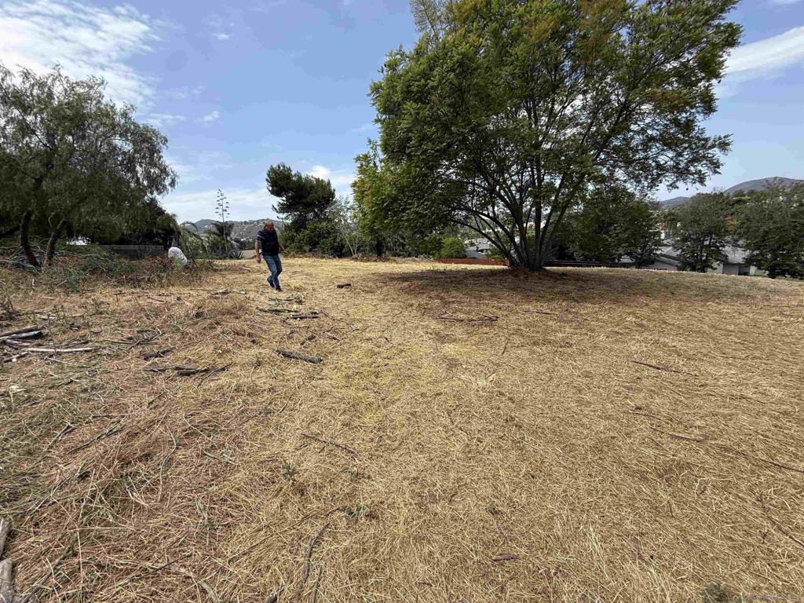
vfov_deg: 85.7
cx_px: 402
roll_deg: +5.8
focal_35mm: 14
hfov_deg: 102.1
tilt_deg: -12.1
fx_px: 325
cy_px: 302
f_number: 2.2
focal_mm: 2.22
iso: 50
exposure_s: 1/1698
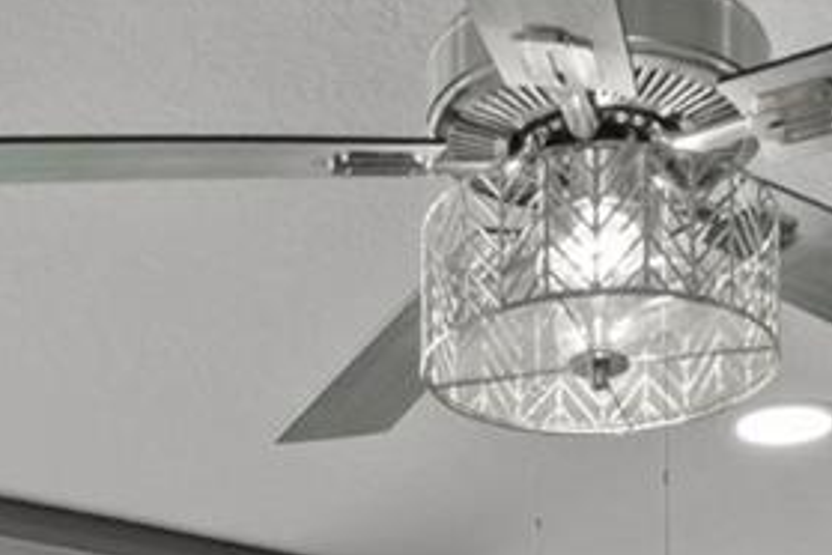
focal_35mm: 86
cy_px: 1268
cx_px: 426
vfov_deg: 12.8
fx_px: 1987
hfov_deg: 23.6
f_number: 8
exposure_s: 1/20
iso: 800
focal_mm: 10
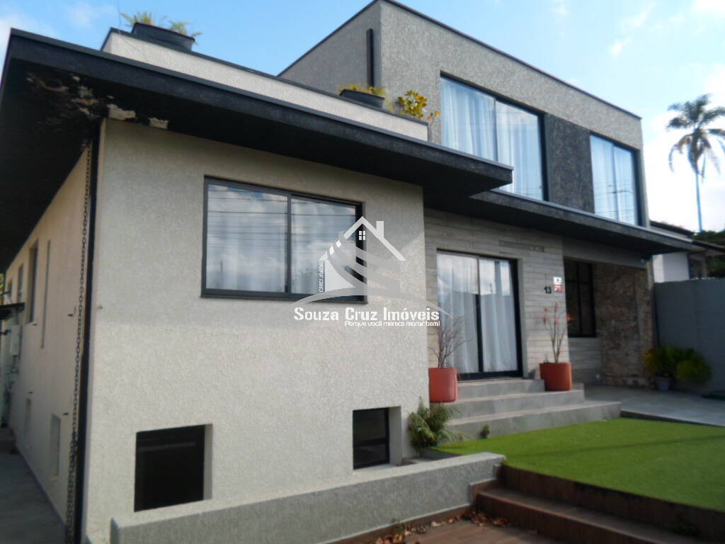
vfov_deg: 54.9
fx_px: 524
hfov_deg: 69.4
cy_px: 272
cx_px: 362
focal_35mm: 25
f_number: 2.5
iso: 80
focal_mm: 4.5
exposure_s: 1/1000
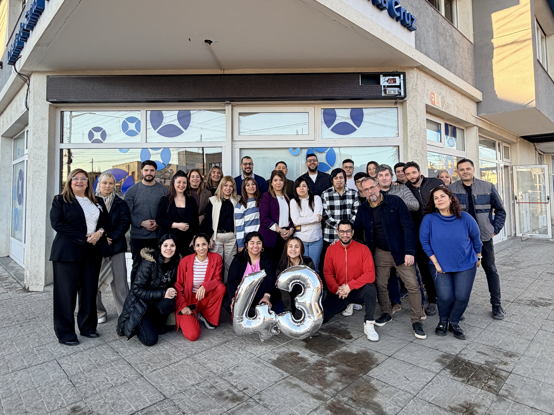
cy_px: 208
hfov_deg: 102.1
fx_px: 224
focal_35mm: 14
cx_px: 277
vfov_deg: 85.7
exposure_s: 1/144
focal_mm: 2.22
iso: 50
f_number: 2.2
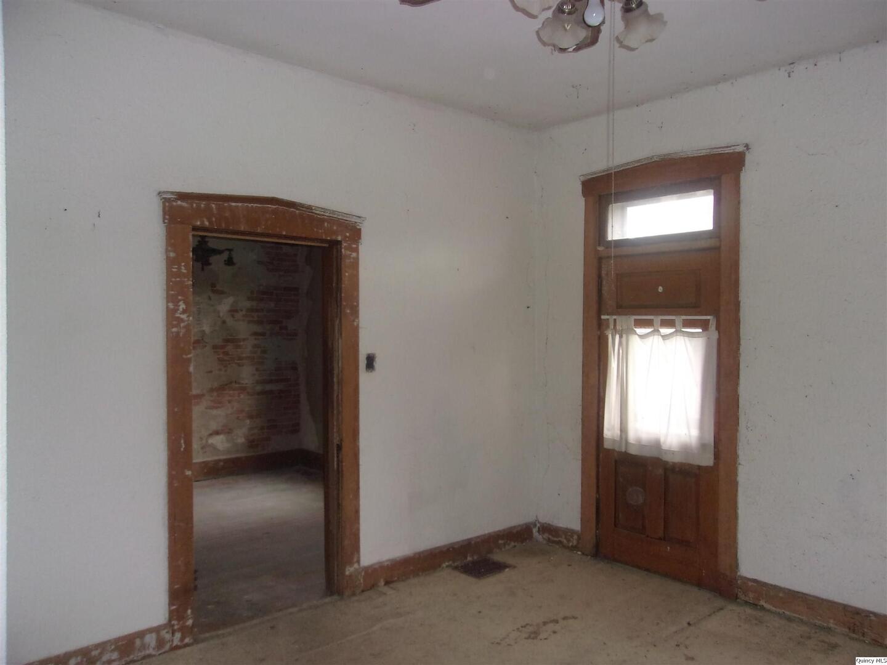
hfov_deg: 65.3
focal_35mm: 27
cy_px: 332
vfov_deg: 51.4
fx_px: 692
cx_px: 444
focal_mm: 4.9
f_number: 3
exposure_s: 1/34
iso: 200
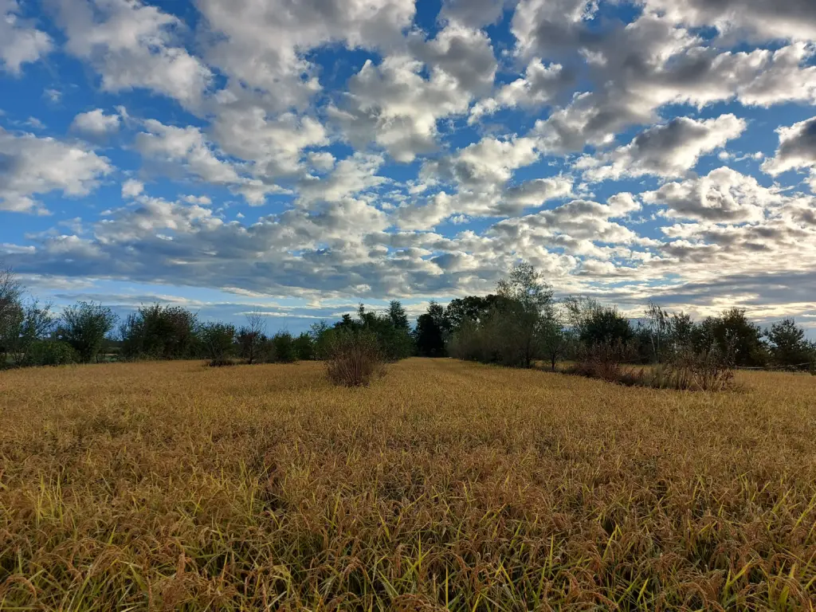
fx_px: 566
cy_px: 306
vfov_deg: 56.8
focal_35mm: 24
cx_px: 408
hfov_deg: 71.6
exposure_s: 1/983
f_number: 1.8
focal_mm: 5.2
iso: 32
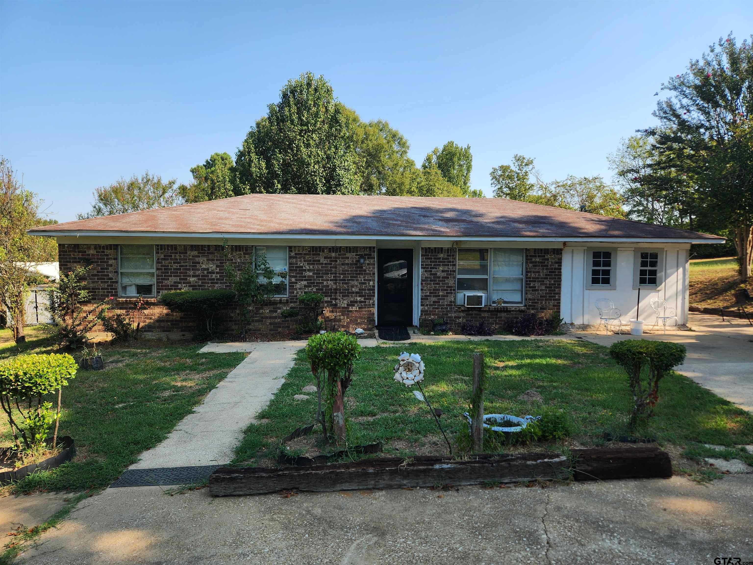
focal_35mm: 23
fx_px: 500
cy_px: 282
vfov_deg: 58.9
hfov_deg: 73.9
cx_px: 376
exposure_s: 1/690
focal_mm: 5.4
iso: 20
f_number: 1.8
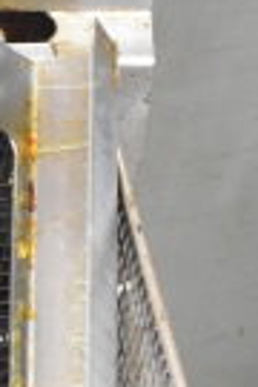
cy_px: 675
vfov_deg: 9.2
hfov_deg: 6.1
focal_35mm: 213
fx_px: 2294
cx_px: -373
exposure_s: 1/30
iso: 2500
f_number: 3.8
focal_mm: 21
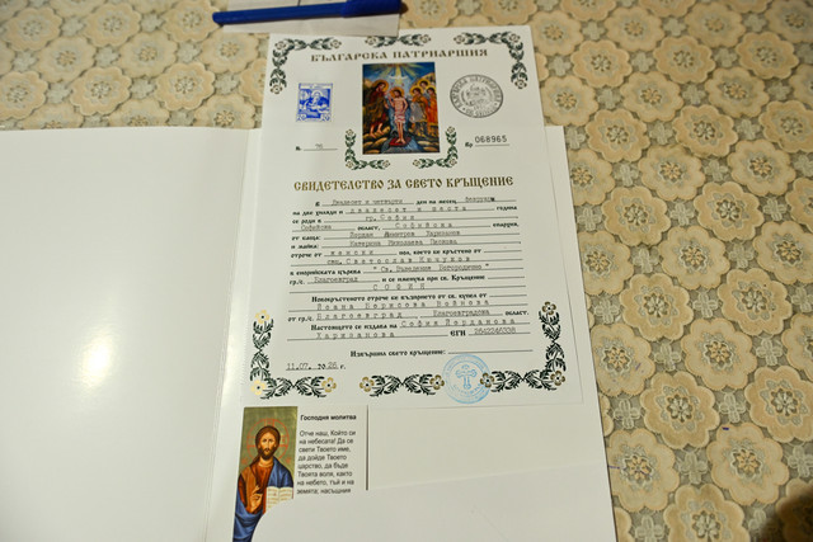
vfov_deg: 53.2
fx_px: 542
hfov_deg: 73.7
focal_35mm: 24
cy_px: 271
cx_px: 406
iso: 1250
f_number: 2.8
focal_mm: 24
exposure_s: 1/125
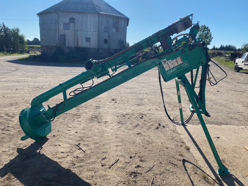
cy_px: 93
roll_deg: -3.1
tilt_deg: -11.8
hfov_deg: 67.3
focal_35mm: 26
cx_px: 124
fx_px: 186
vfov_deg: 53.1
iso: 32
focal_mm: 4.25
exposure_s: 1/3125
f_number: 1.8
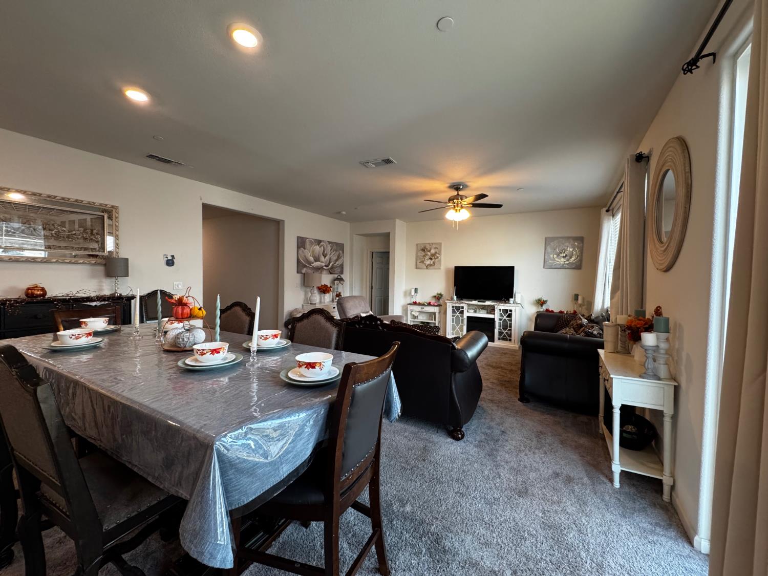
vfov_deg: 85.7
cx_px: 384
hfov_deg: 102.1
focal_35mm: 14
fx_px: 311
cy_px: 288
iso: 320
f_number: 2.2
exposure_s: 1/120
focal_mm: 2.22
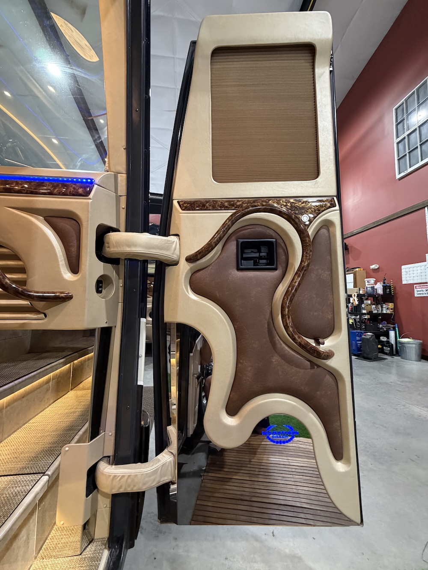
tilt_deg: +4.9
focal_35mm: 14
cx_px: 214
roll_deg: -1.0
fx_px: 231
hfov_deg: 85.7
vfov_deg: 102.1
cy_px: 285
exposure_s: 1/49
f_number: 2.2
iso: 400
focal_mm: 2.22
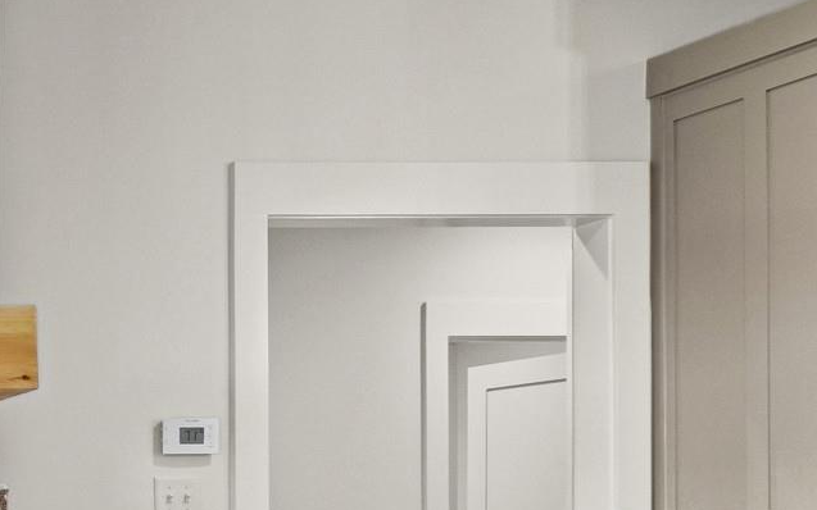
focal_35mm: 72
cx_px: -637
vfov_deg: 17.4
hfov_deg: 20.5
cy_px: 569
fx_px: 1603
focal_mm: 12
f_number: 9
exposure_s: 1/4
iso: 250
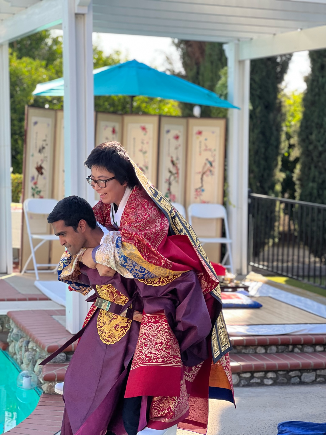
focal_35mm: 77
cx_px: 163
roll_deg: -1.8
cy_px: 218
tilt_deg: -6.2
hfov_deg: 19.1
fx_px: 967
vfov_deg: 25.3
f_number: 2.8
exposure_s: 1/121
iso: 40
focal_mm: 9
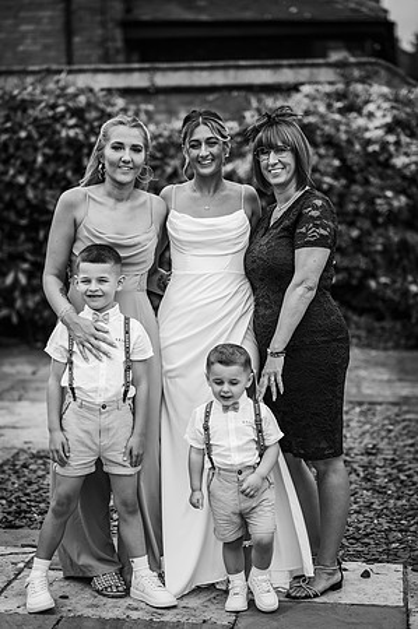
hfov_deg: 16.0
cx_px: 209
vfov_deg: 23.9
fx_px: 1484
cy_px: 314
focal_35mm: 85
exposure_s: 1/1600
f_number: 2.2
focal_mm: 85
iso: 100
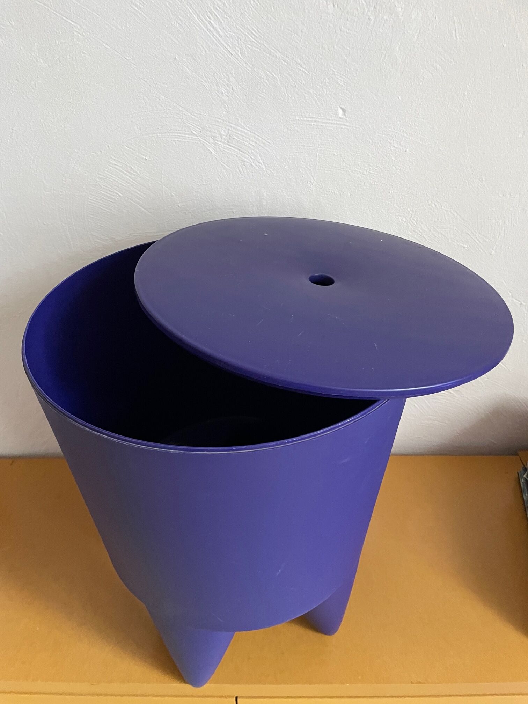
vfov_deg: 67.3
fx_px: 529
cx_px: 264
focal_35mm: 26
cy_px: 352
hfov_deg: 53.1
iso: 500
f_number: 1.6
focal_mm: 4.2
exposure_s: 1/55
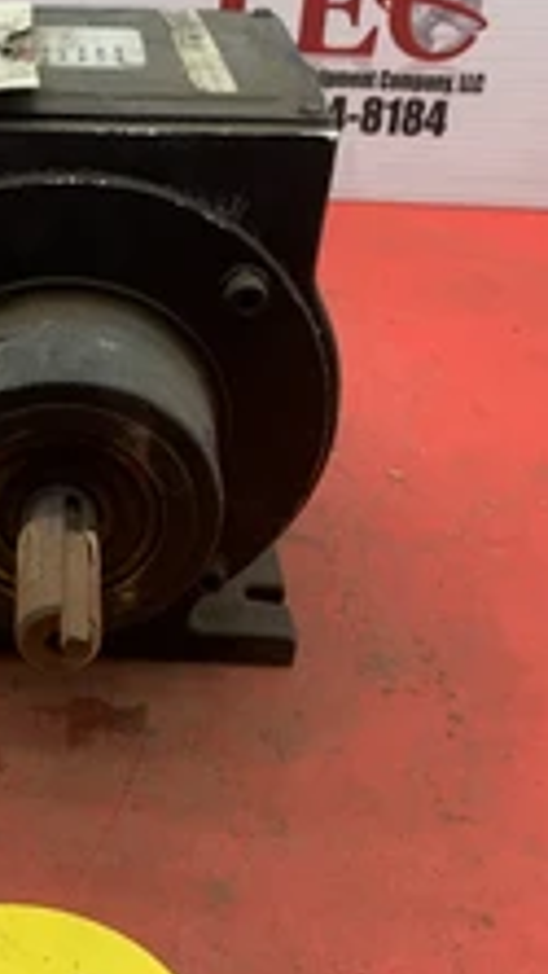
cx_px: -26
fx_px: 1316
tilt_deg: -33.3
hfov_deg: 22.4
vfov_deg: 40.6
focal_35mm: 51
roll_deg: -1.3
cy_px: 474
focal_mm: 4.25
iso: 64
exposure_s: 1/121
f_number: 1.8
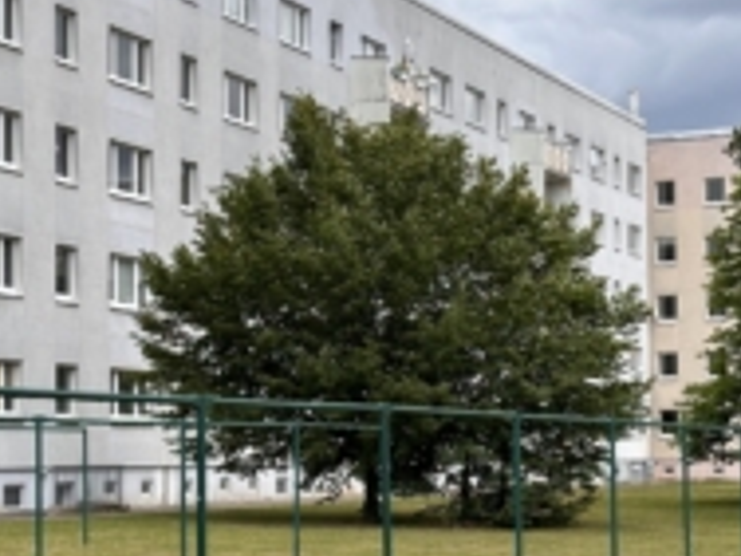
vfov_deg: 16.0
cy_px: 359
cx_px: 315
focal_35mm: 92
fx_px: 1969
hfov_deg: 21.3
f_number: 1.78
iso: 64
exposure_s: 1/2114
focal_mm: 6.86
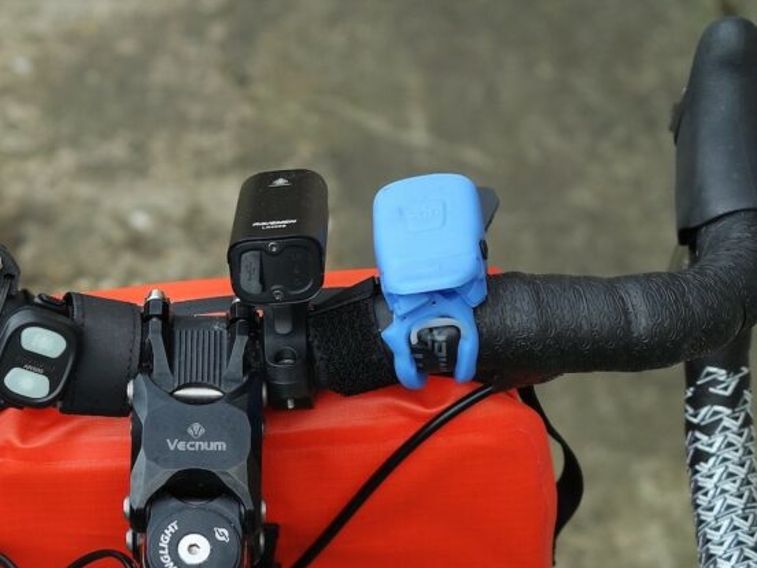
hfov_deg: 23.6
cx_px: 197
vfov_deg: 17.8
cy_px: 456
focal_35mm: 82
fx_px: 1793
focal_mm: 30
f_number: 3.2
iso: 200
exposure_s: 1/125
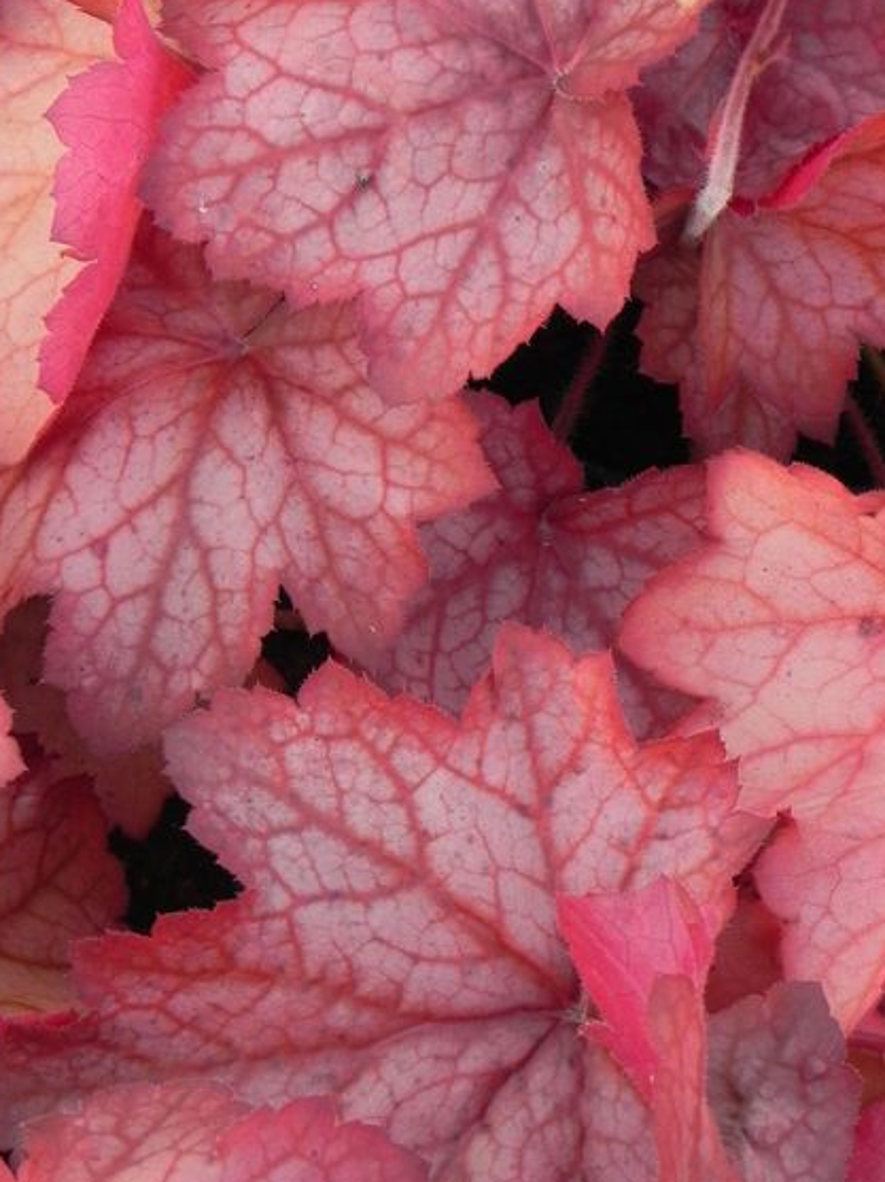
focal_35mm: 207
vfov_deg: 9.6
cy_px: 346
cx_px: 344
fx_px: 7064
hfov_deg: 7.2
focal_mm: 25.7
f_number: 5
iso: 160
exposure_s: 1/200
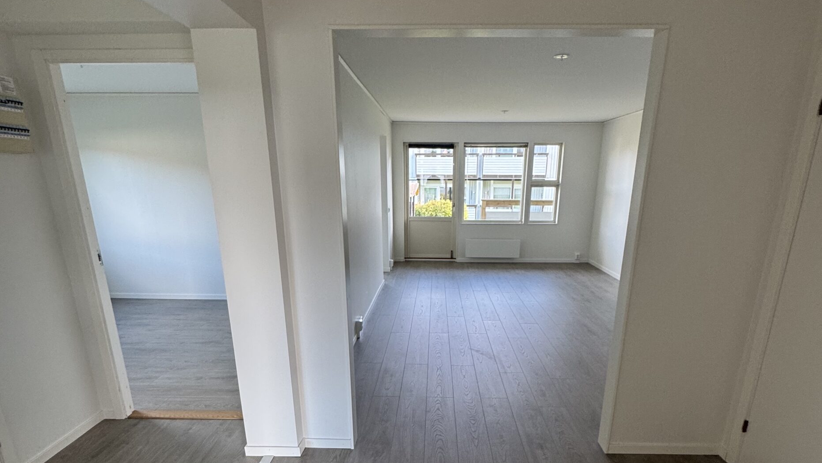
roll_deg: +0.3
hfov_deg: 83.8
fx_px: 458
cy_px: 320
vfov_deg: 52.2
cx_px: 424
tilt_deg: -16.7
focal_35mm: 21
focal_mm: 2.22
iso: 160
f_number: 2.2
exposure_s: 1/99
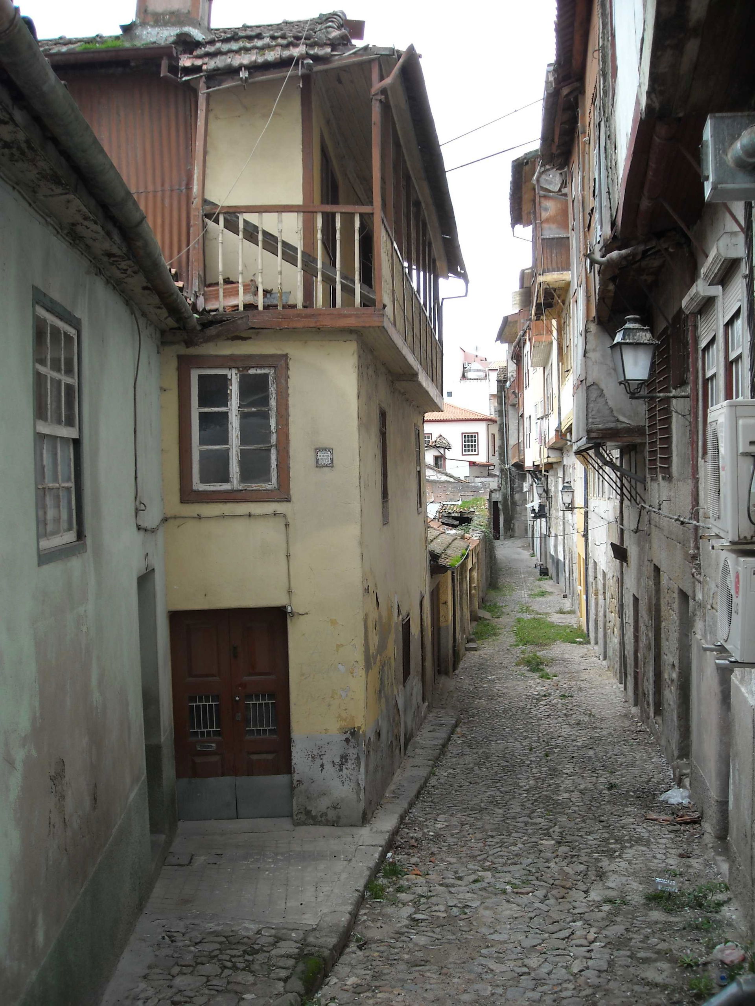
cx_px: 378
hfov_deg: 40.7
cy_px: 503
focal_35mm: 35
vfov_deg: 52.6
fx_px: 1018
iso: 64
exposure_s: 1/76
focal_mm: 5.7
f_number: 2.8
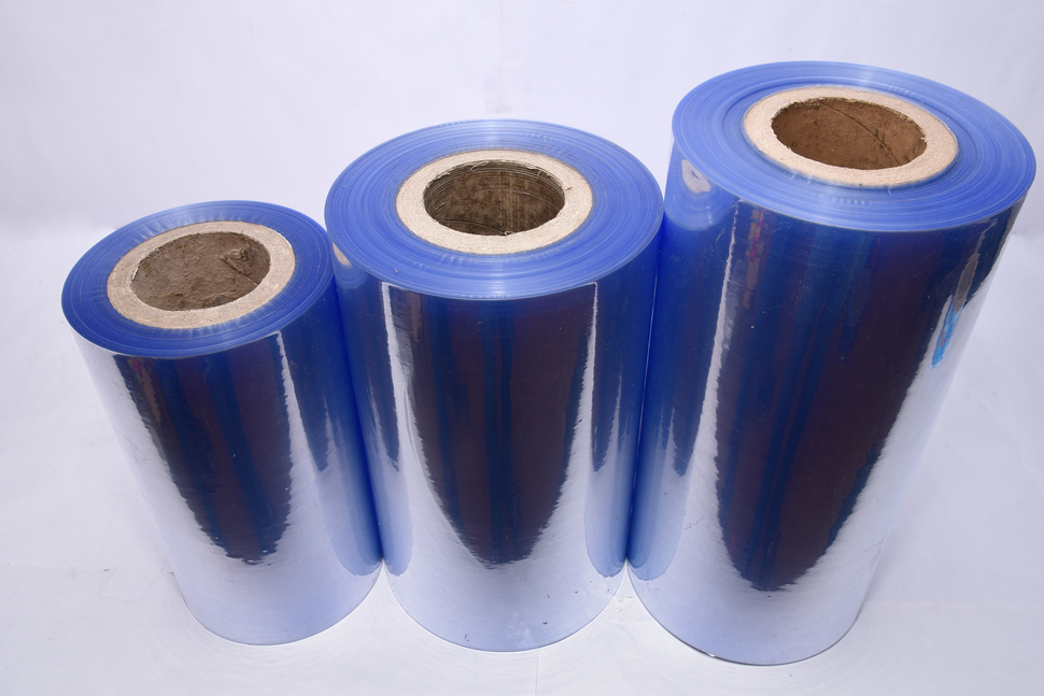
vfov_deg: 40.0
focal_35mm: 33
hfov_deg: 57.2
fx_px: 957
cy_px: 357
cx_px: 519
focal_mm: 32
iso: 640
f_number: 14
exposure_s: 1/160
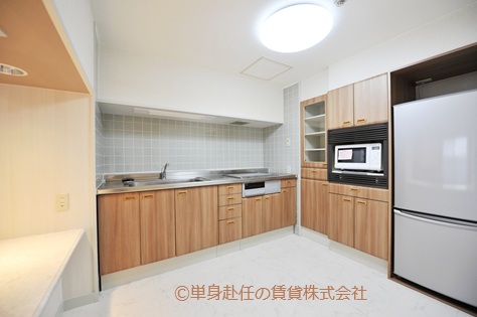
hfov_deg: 104.3
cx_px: 238
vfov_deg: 81.1
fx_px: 185
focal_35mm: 14
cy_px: 158
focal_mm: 14
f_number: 3.5
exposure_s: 1/50
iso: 200
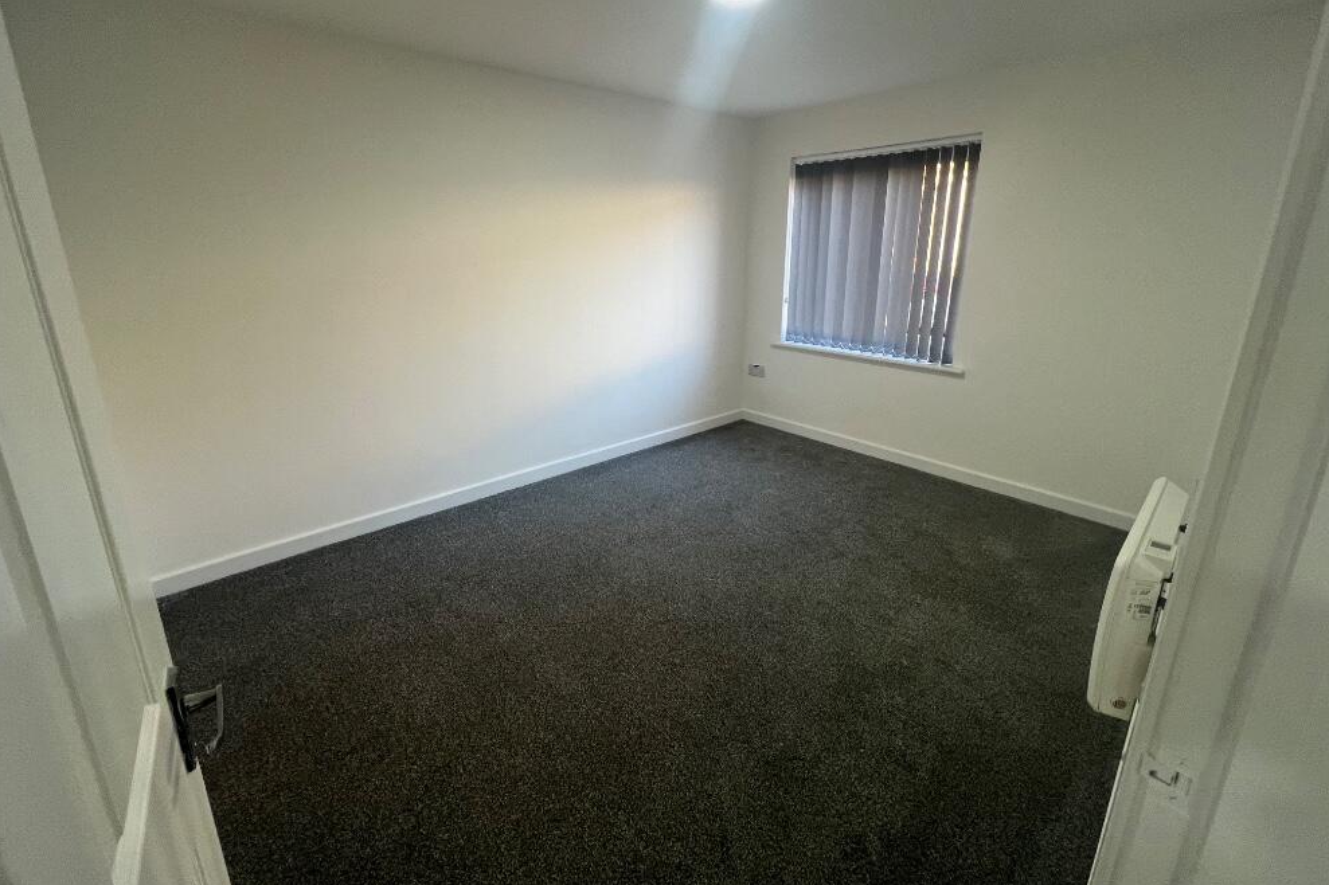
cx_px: 652
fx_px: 517
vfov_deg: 80.8
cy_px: 385
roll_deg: +0.7
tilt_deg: -13.9
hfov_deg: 104.3
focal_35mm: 14
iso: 100
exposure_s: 1/99
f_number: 1.8
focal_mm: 1.57
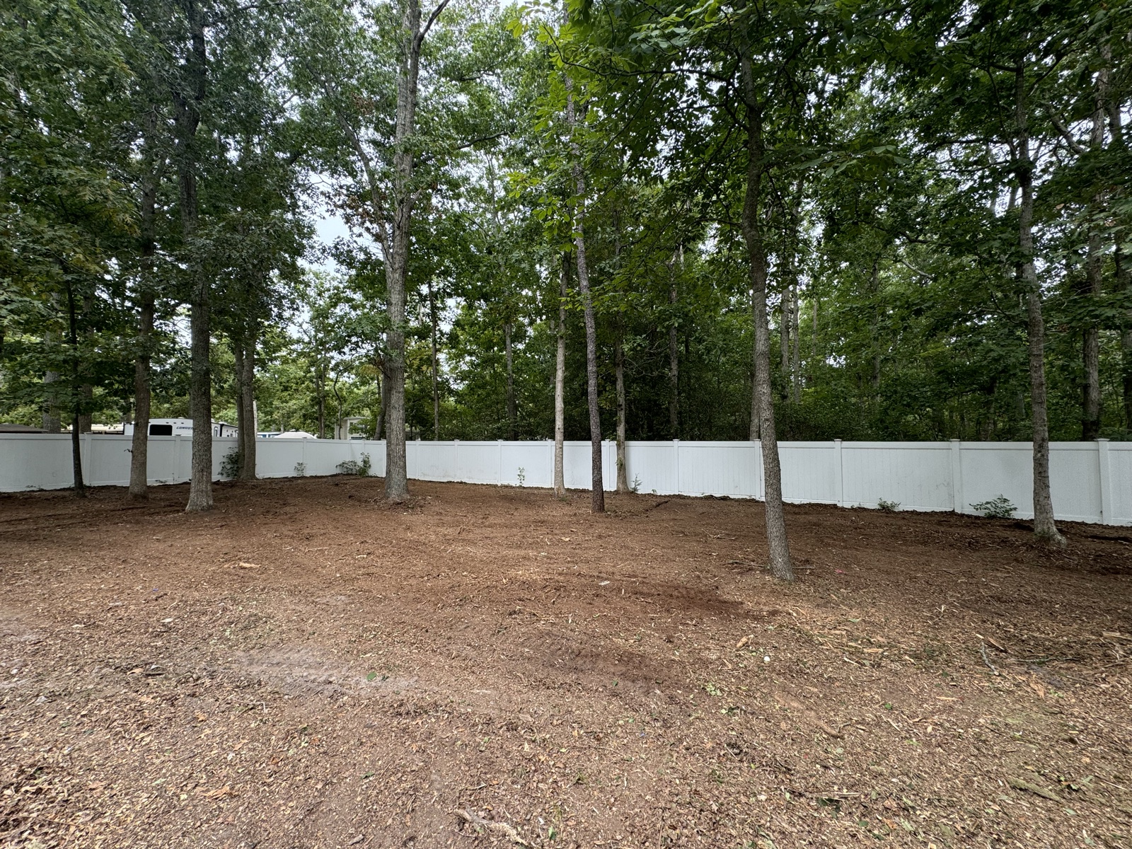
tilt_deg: +3.3
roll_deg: +0.1
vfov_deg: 85.7
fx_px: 458
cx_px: 566
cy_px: 424
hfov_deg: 102.1
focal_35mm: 14
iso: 40
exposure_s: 1/241
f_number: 2.2
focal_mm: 2.22
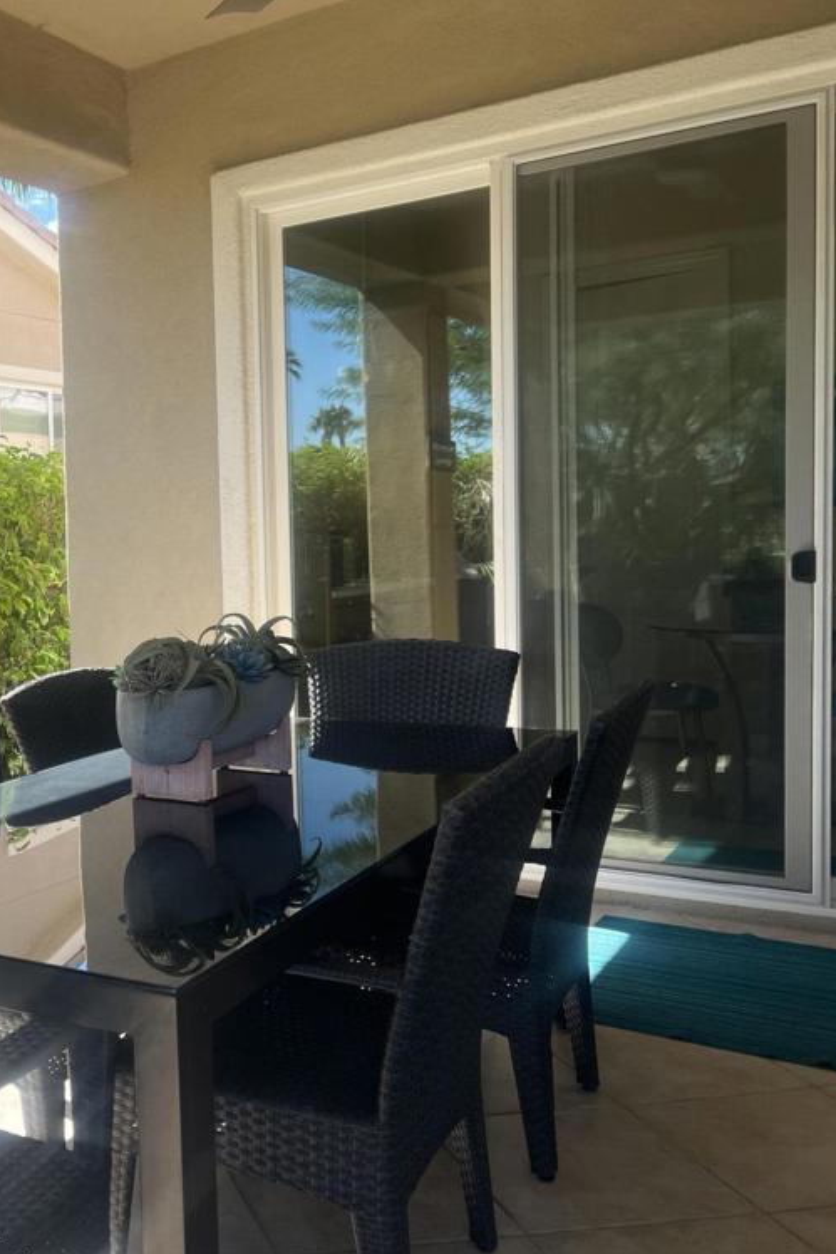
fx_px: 1288
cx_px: -5
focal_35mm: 37
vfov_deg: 51.9
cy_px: 640
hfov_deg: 32.9
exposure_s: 1/827
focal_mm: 5.7
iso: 50
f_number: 1.5
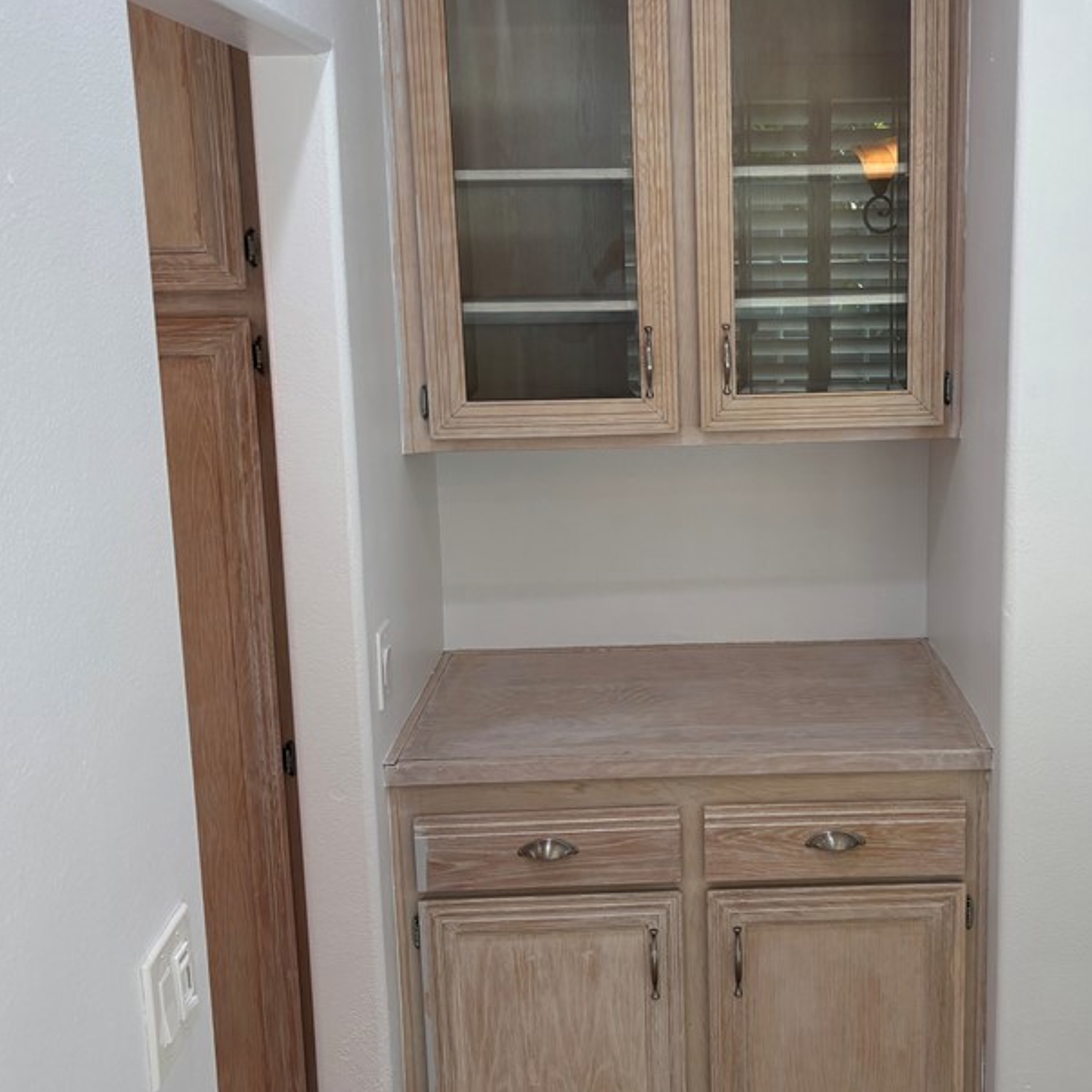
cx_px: 726
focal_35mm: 39
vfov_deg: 42.8
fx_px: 1392
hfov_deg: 42.3
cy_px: 485
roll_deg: -0.1
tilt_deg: -10.6
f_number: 1.6
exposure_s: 1/120
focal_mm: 5.96
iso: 40
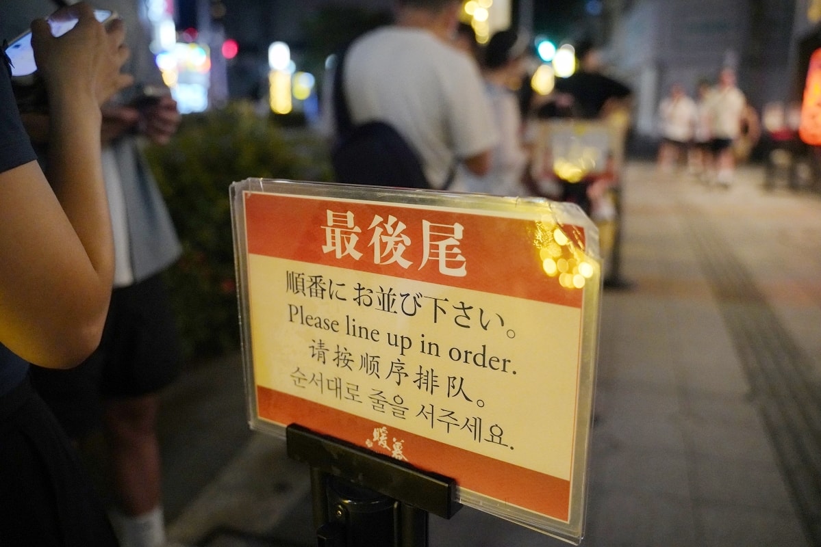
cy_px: 274
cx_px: 410
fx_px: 661
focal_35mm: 29
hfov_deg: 63.6
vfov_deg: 45.0
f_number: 2.8
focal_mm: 29
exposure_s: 1/160
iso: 10000
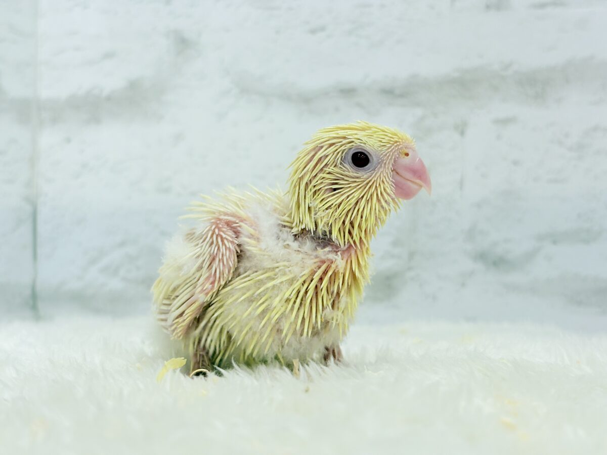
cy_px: 228
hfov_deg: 36.8
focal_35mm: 52
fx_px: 912
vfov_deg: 28.0
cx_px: 304
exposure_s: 1/100
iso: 50
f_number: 1.6
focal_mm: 5.96
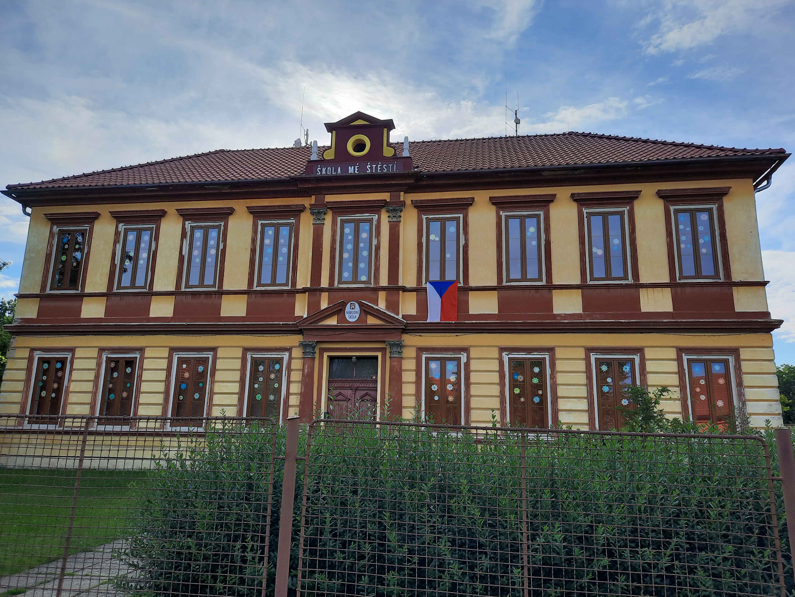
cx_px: 398
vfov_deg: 54.9
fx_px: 574
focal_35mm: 25
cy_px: 298
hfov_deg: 69.4
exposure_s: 1/820
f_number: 2
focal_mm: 4.6
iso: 32
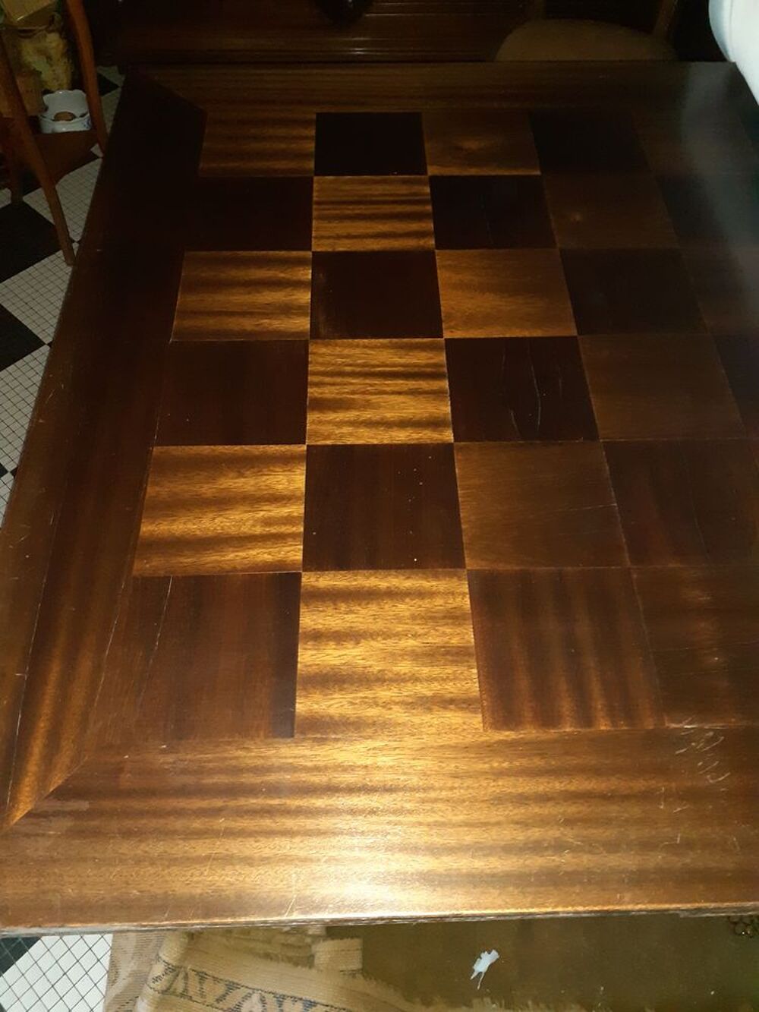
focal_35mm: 27
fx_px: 789
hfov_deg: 51.4
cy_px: 506
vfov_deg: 65.3
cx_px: 380
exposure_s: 1/17
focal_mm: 3.6
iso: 1000
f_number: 1.9
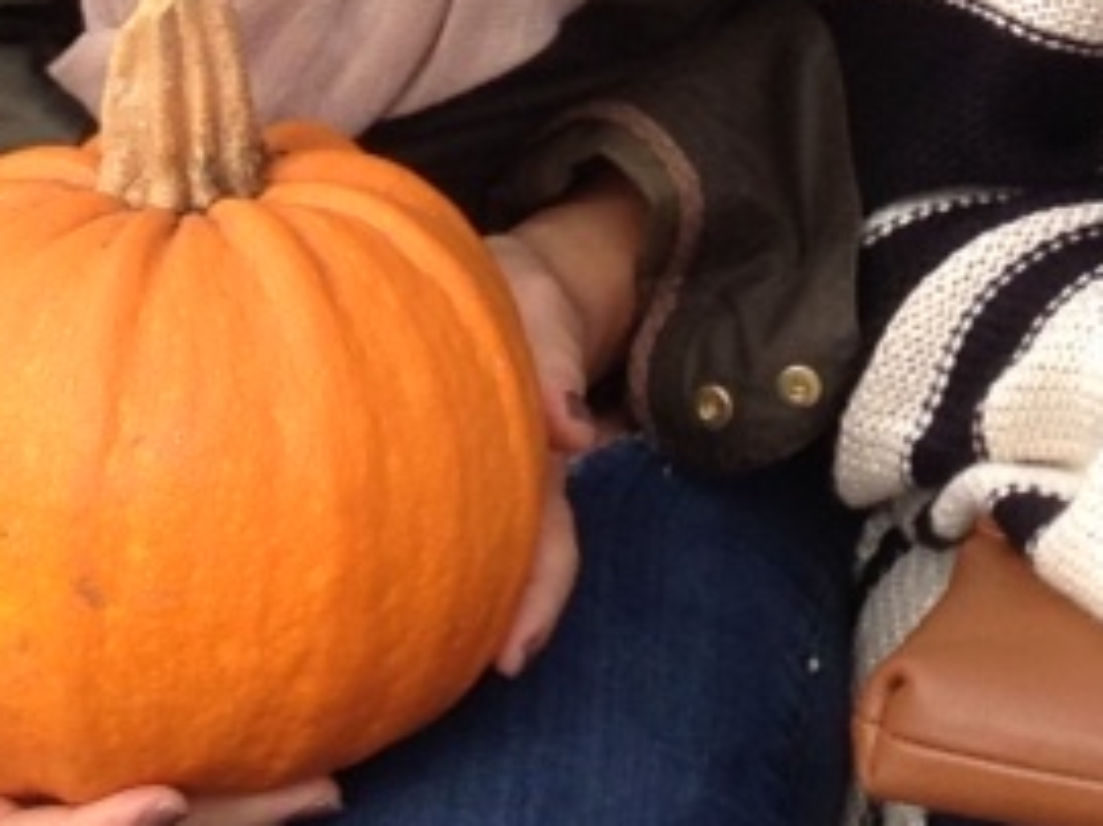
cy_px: -639
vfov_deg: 7.4
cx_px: 1307
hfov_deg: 10.0
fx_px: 6211
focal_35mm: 195
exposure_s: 1/609
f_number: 2.4
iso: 50
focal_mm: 4.12
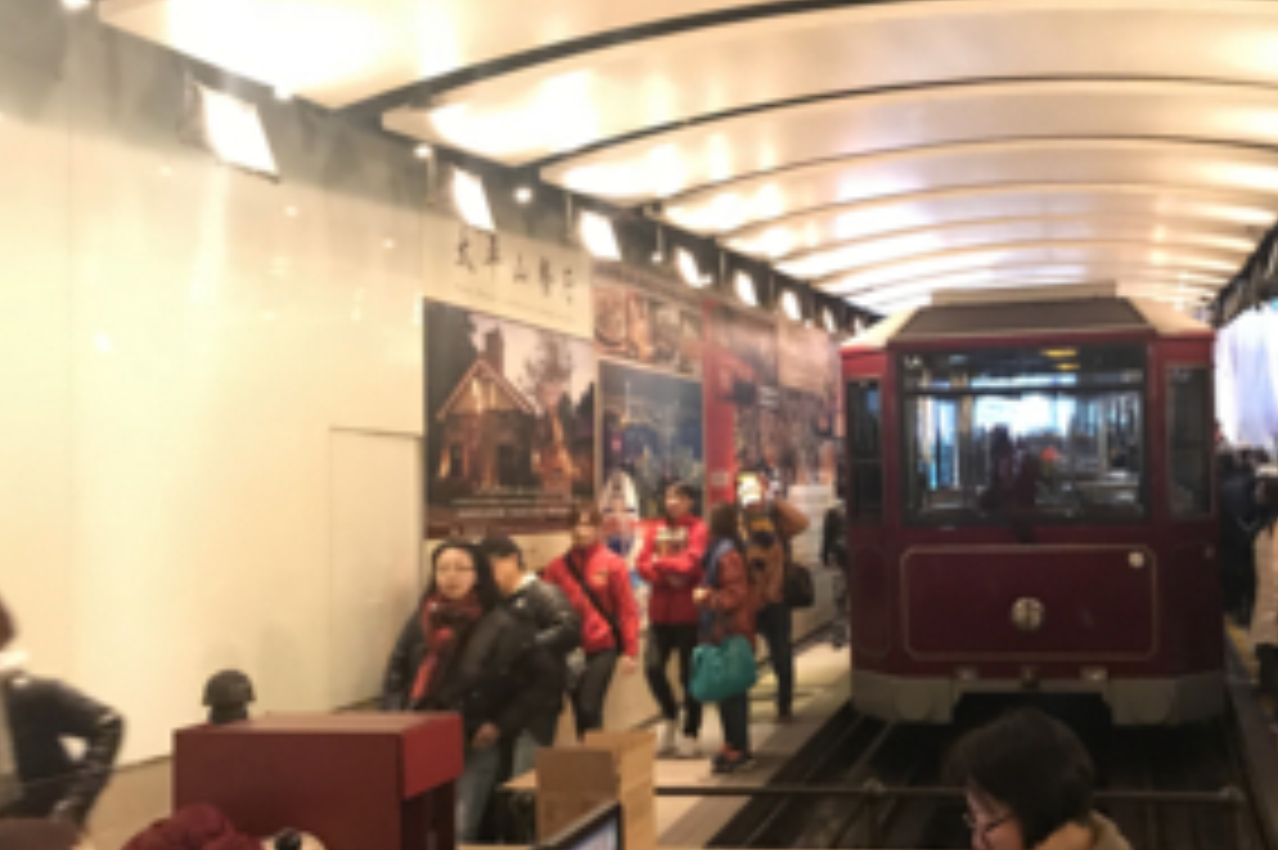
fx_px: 1455
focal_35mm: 41
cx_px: 846
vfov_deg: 32.6
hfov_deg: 46.7
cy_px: 436
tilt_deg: +4.2
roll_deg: +1.1
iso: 100
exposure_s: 1/7
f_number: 1.8
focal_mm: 3.99
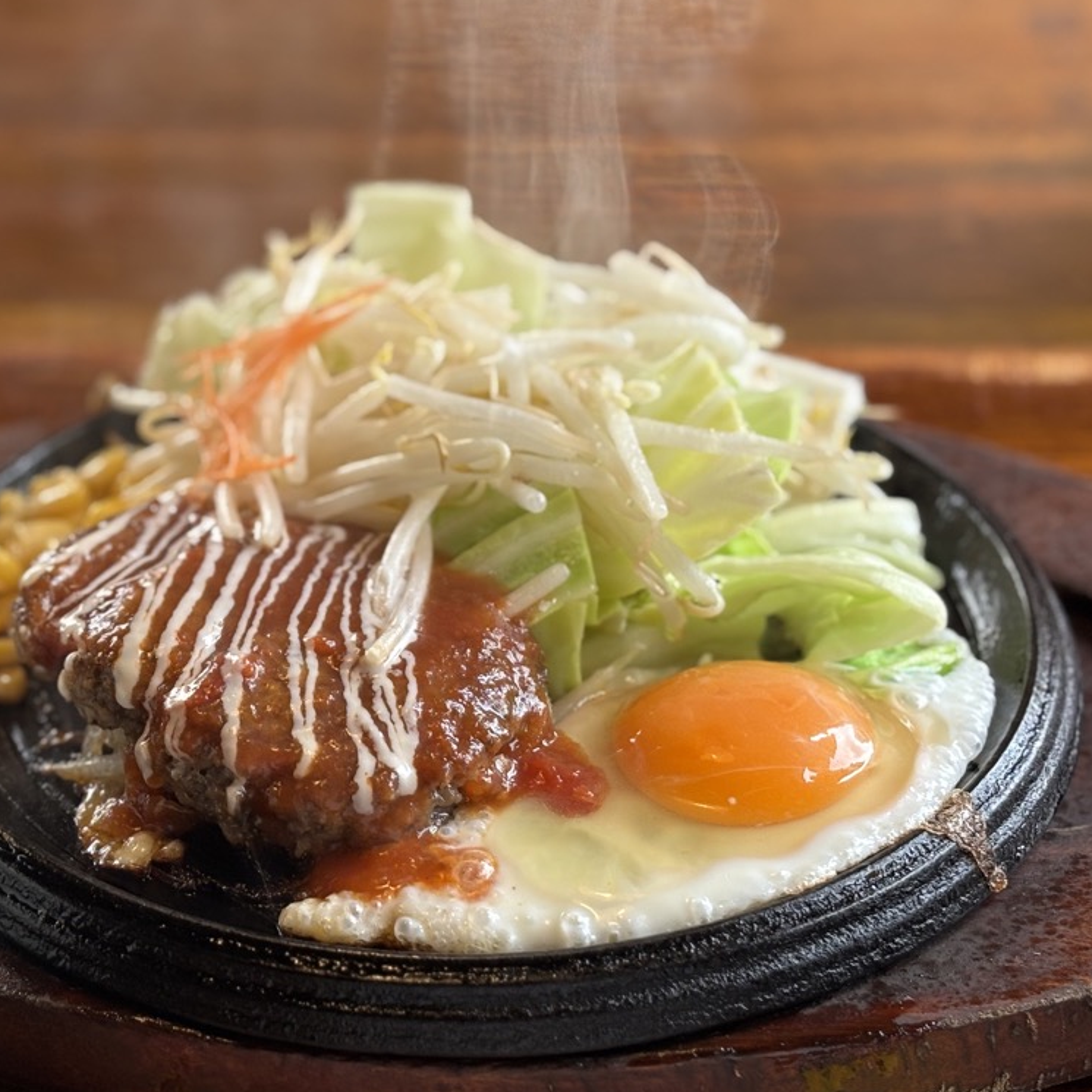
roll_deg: +3.0
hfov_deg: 21.7
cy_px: 661
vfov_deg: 21.9
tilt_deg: -34.7
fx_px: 2820
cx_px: 276
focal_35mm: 79
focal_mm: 5.96
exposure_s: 1/81
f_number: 1.6
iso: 50
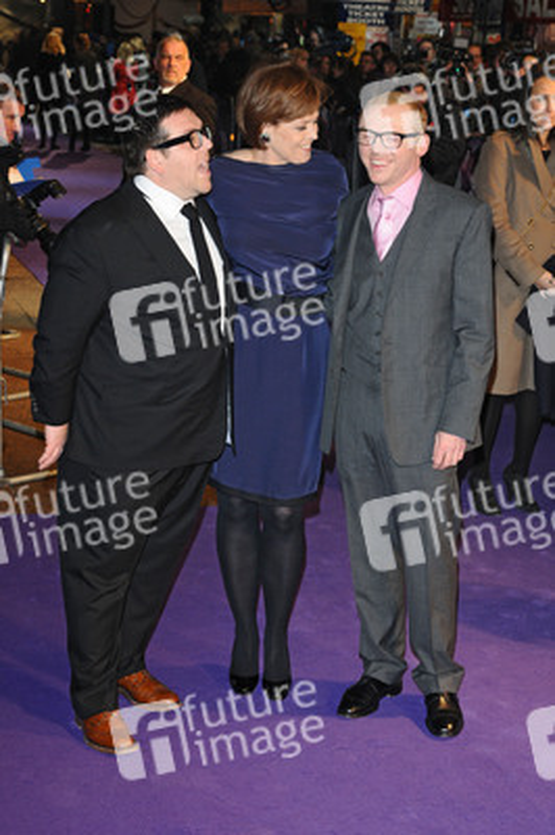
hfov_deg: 18.9
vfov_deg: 28.1
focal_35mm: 72
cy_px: 418
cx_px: 278
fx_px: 1668
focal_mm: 48
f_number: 5.6
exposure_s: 1/160
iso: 640
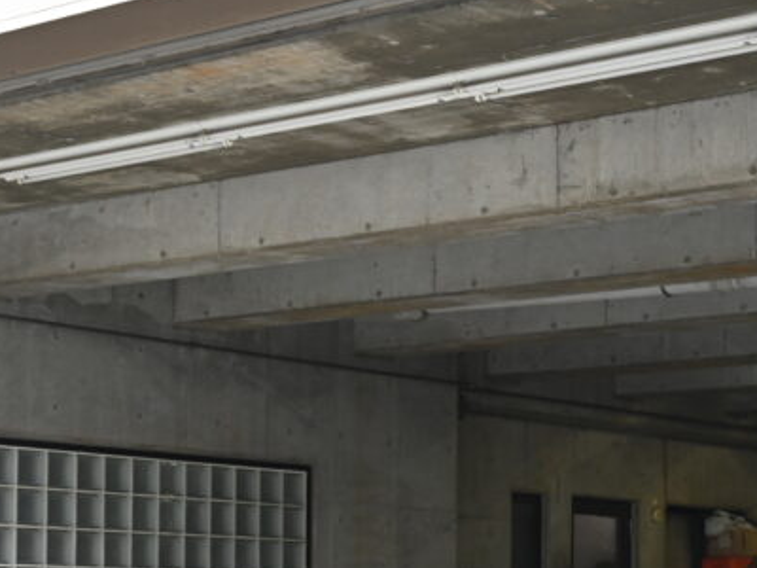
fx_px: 2143
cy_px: 564
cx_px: 399
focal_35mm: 98
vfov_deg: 14.8
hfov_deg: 20.0
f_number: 4
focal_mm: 34
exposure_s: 1/250
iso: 400
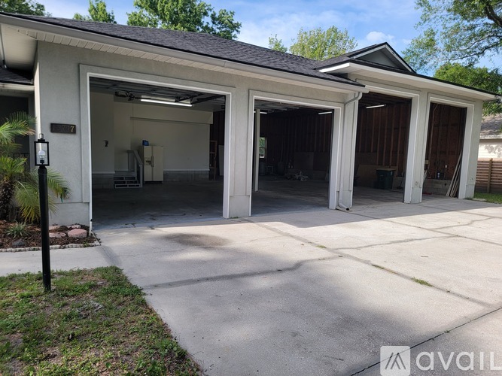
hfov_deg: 71.6
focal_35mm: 24
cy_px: 188
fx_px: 348
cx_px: 251
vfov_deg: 56.8
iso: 16
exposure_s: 1/496
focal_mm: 6.7
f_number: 1.8
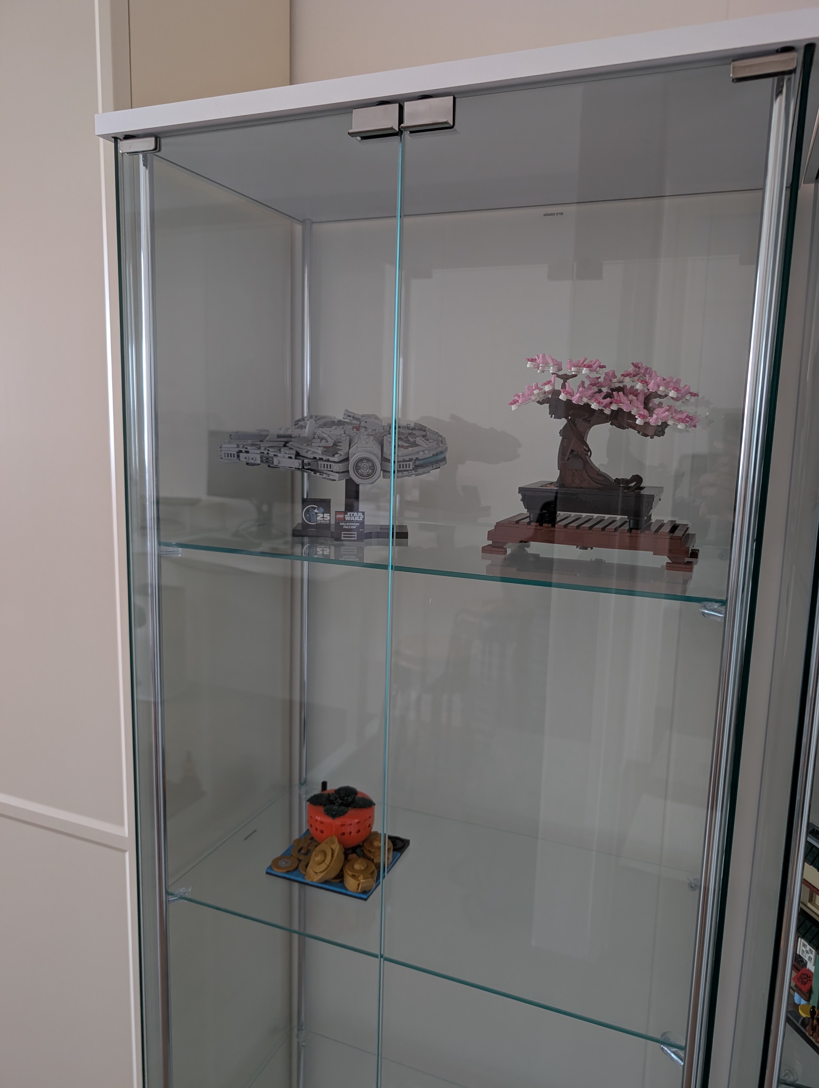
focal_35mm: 24
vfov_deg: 71.5
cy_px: 544
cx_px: 410
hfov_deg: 56.9
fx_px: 755
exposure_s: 1/23.8
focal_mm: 6.9
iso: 274
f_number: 1.68
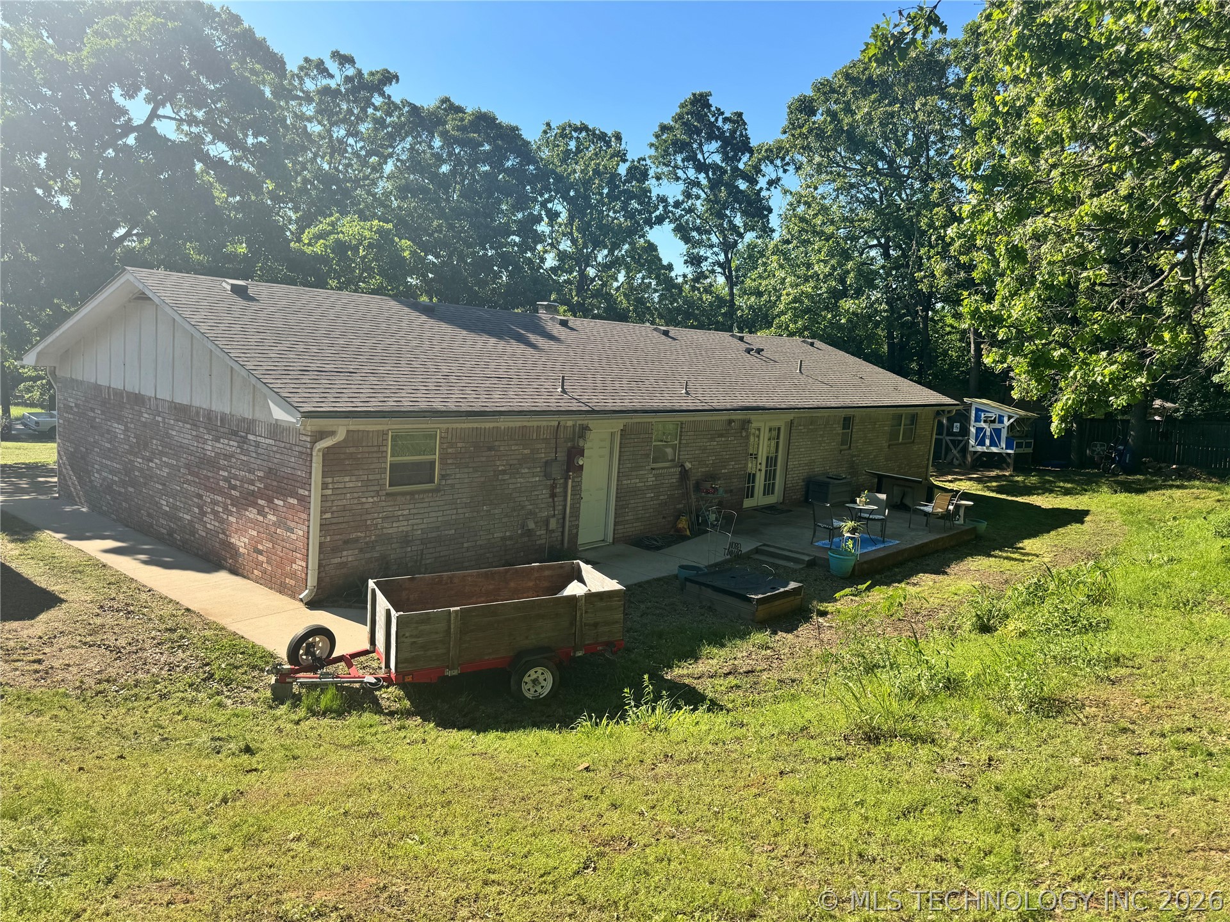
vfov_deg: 56.8
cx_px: 615
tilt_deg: -8.3
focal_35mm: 24
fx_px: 853
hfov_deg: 71.6
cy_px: 461
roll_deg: -4.6
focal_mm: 6.76
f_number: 1.78
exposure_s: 1/1923
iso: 80
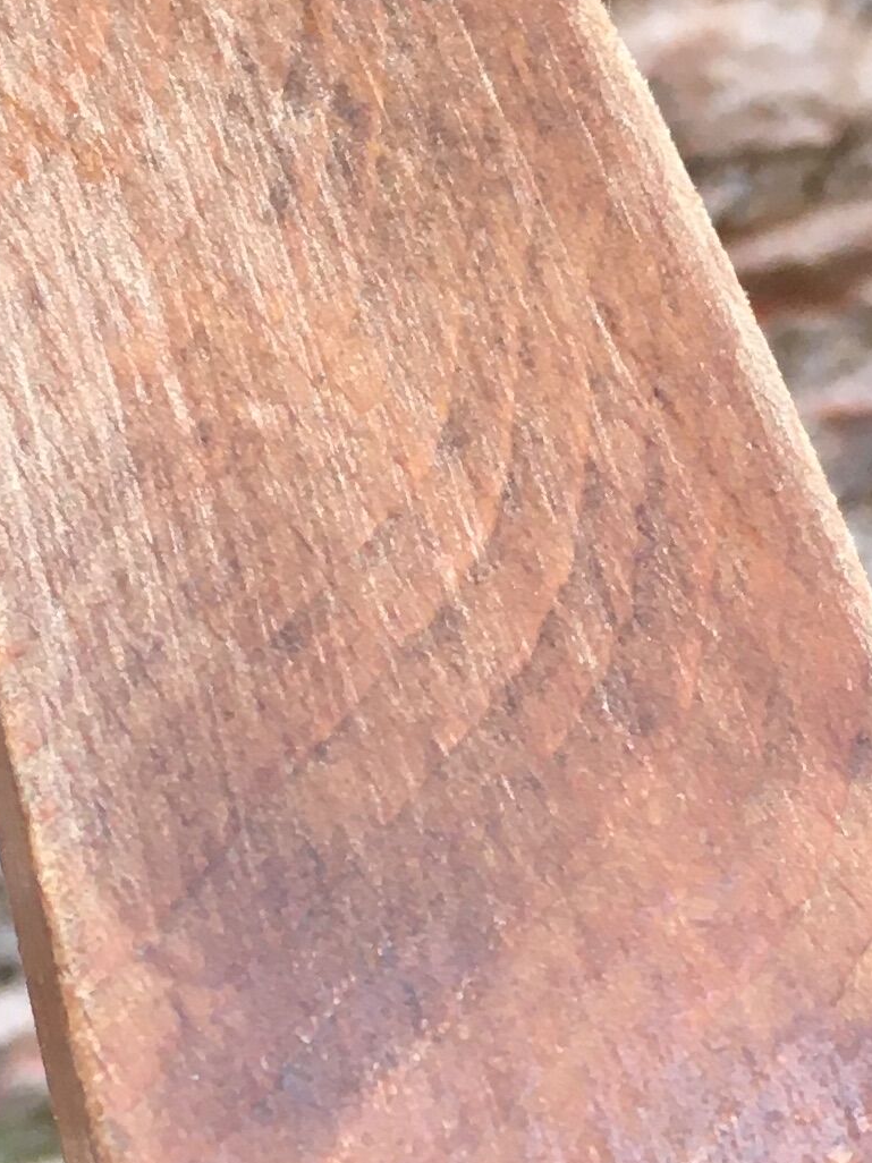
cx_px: 777
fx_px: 3831
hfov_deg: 12.9
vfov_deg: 16.8
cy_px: 1243
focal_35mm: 114
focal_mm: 4.15
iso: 40
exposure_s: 1/33
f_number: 2.2
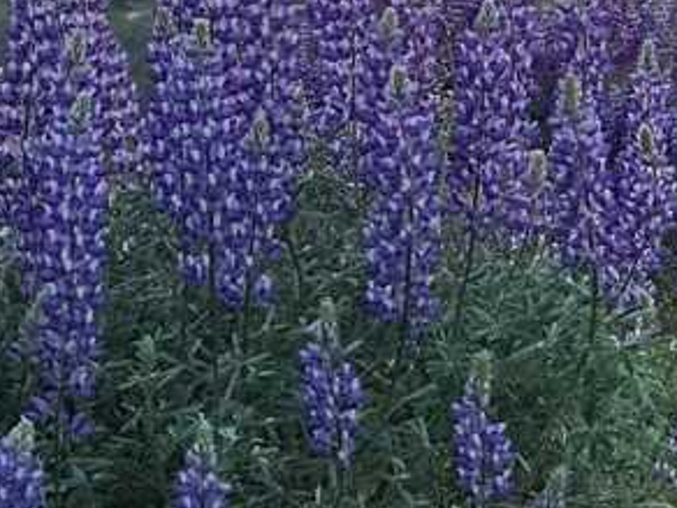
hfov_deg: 11.7
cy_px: 137
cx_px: 429
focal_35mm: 169
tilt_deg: -5.3
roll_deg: -2.6
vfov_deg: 8.8
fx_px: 3305
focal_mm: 9
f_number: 2.8
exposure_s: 1/99
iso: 200
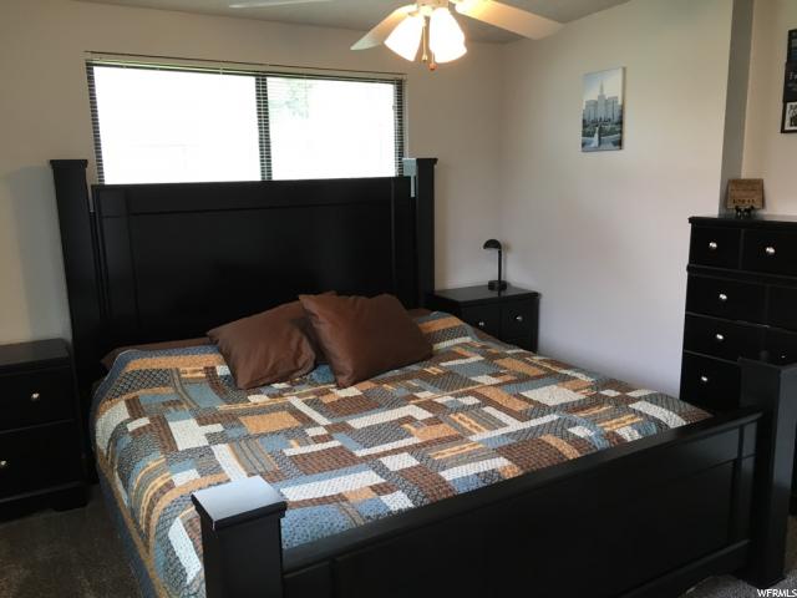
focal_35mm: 29
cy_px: 299
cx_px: 398
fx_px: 668
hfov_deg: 61.7
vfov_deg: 48.2
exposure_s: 1/30
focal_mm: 4.15
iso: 40
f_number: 2.2
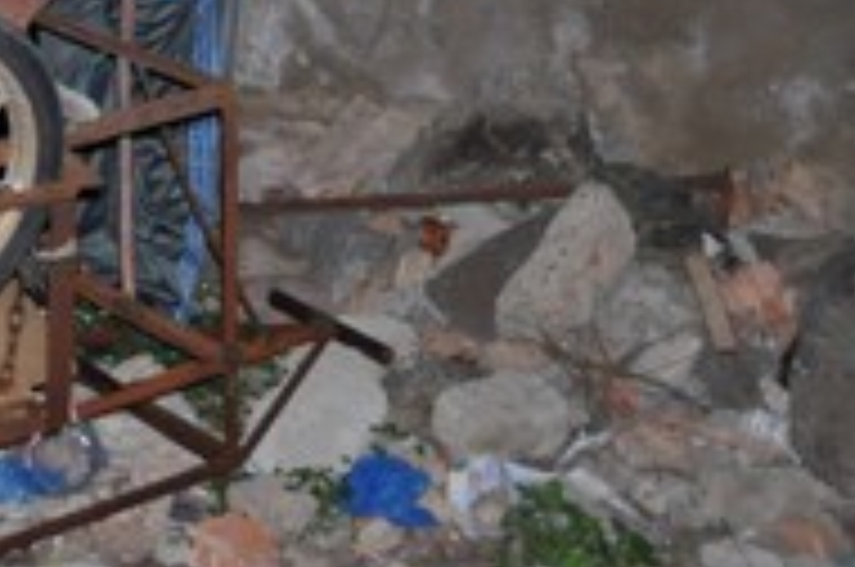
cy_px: -38
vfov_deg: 14.7
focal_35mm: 91
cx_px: -441
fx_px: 2158
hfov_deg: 19.4
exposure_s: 1/60
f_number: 3.5
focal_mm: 18
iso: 800
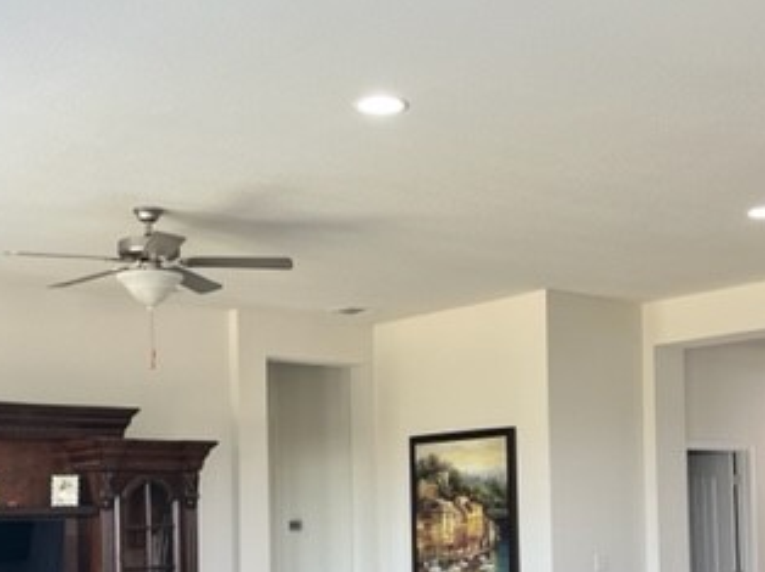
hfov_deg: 36.1
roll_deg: +1.1
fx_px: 1170
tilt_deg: +2.5
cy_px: 465
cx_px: 436
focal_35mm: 53
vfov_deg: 26.9
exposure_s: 1/120
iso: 125
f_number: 1.6
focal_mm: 5.1
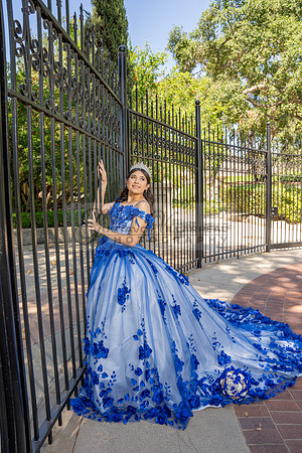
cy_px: 226
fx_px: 302
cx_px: 151
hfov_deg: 53.1
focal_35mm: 24
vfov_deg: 73.7
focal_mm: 24
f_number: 4.5
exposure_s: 1/200
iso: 125
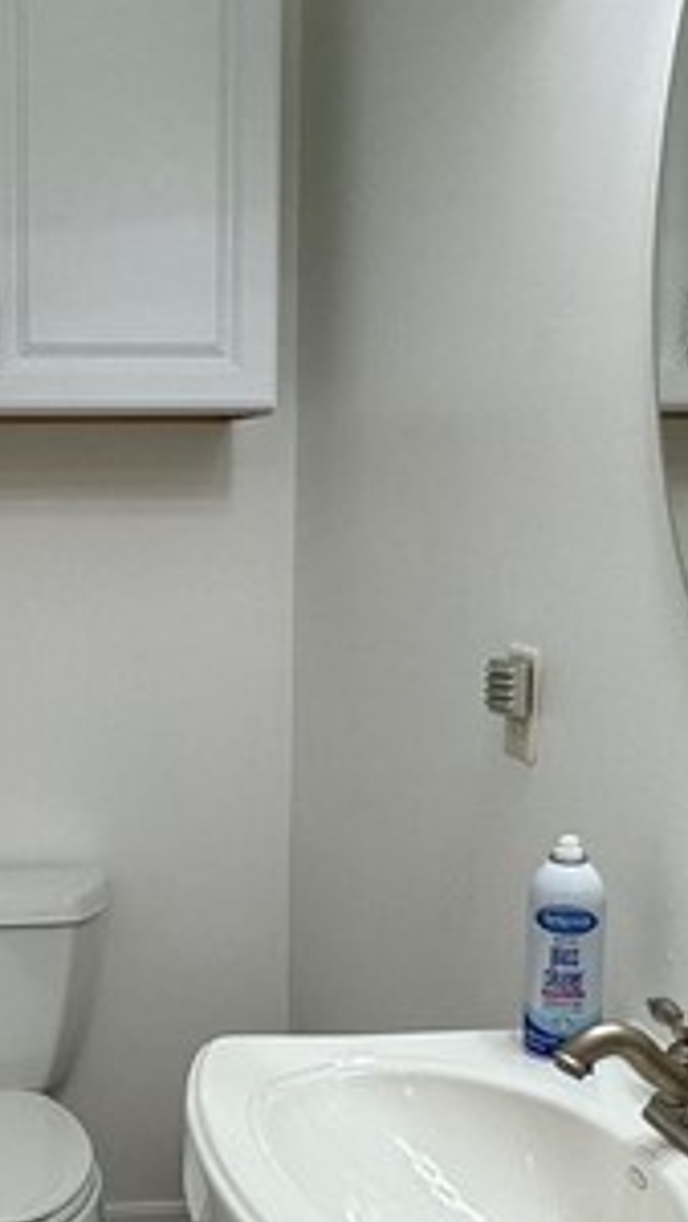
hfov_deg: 22.4
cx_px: 49
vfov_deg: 39.8
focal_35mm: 52
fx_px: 1685
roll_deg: +0.7
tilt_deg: -7.6
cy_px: 705
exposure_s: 1/120
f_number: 2.2
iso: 100
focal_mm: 2.22
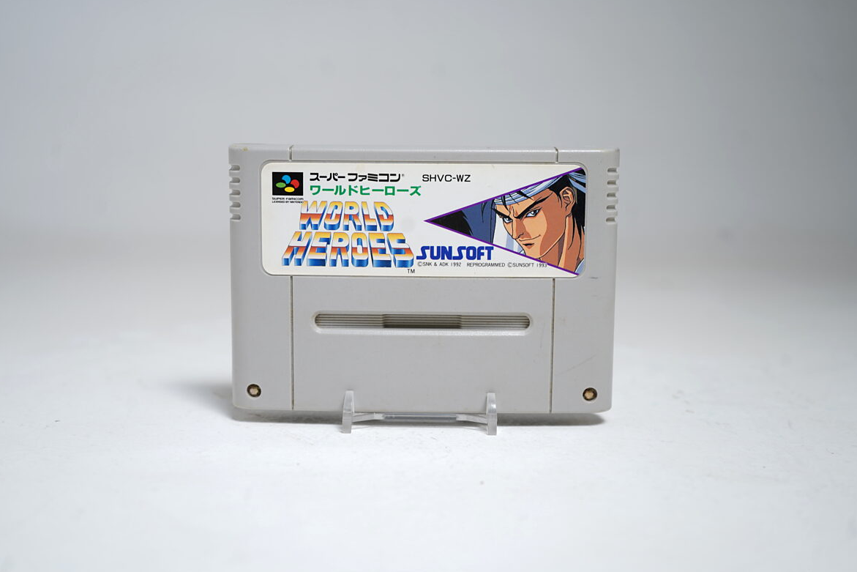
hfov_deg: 46.4
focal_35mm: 42
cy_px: 282
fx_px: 1000
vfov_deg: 31.9
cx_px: 421
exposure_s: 1/5
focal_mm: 41
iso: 64
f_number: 5
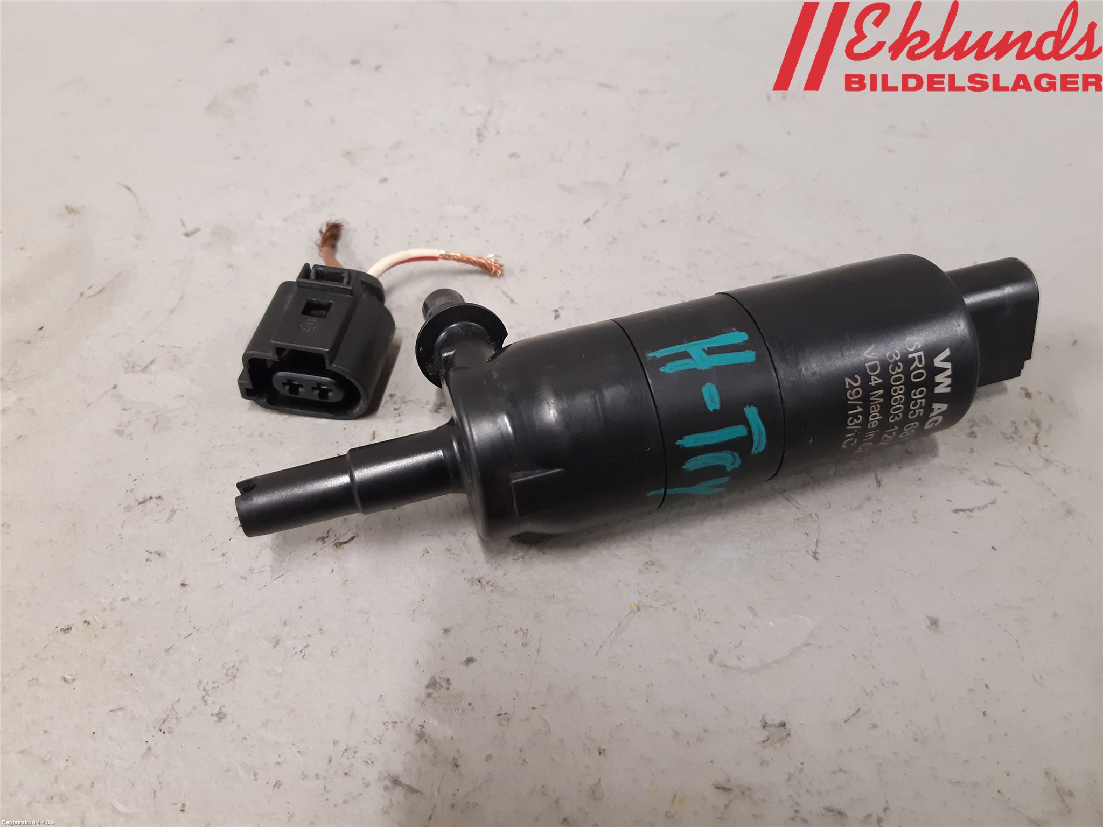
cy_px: 414
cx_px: 552
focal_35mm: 26
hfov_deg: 67.3
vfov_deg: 53.1
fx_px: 828
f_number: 1.7
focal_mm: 3.93
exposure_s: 1/50
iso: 250
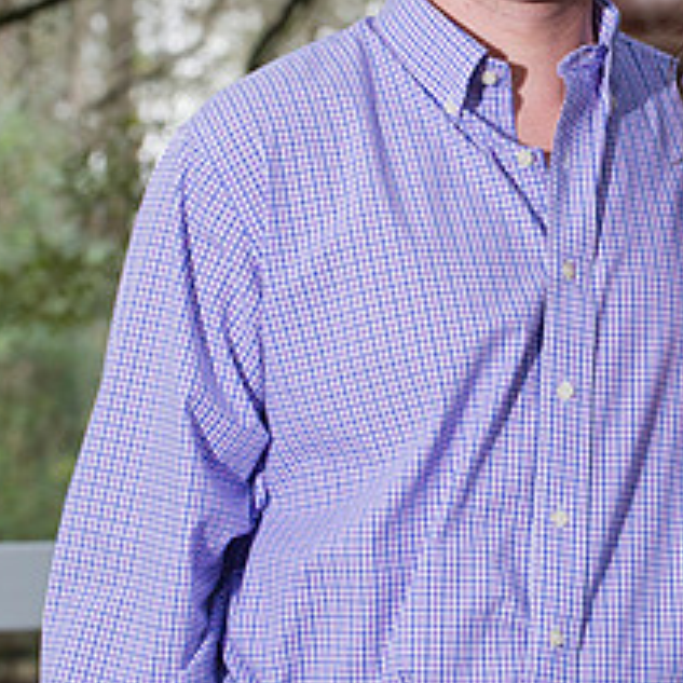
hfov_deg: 7.1
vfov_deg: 7.1
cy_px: 149
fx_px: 5469
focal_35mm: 245
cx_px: 605
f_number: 6.3
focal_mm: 105
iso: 1250
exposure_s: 1/100
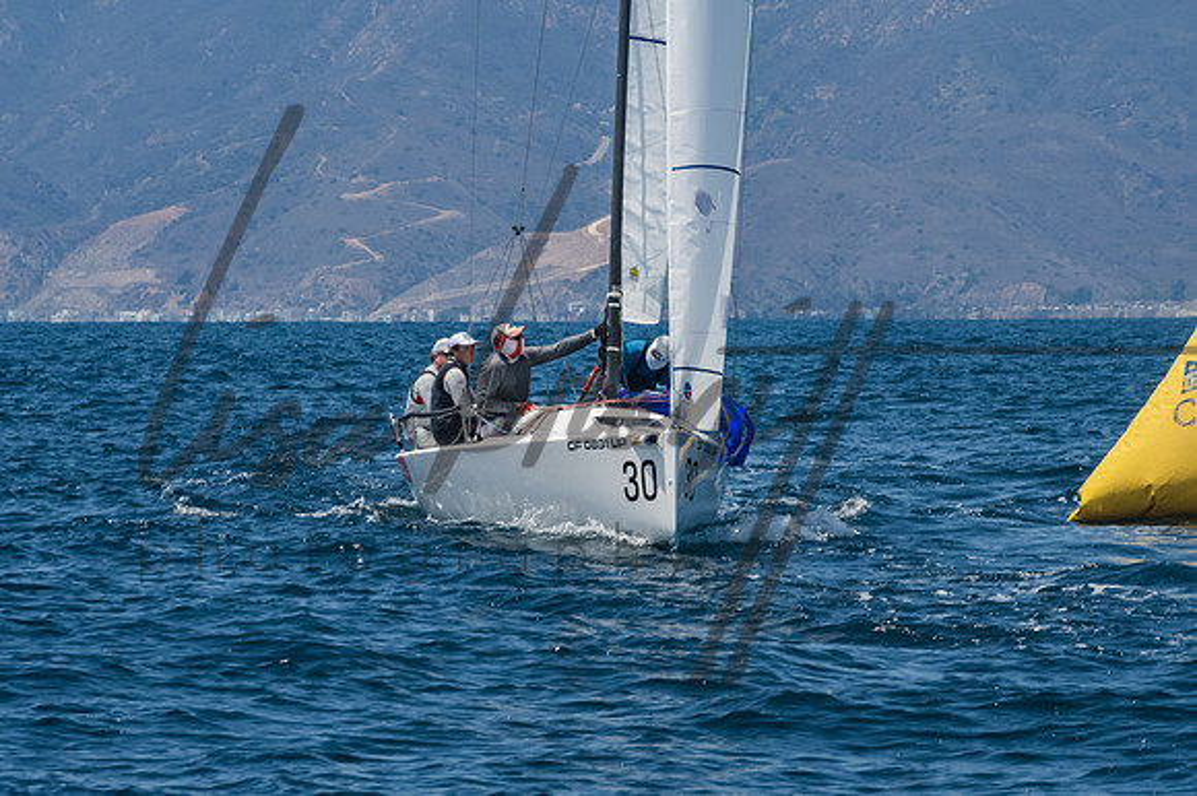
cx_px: 598
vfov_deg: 4.3
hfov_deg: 6.4
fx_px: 10633
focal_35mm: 320
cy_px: 398
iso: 640
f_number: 14
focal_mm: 210
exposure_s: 1/800
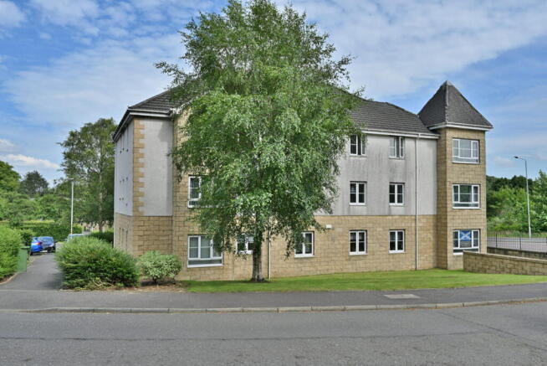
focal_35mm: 30
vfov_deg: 43.7
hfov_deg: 61.9
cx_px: 274
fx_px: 456
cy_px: 183
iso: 125
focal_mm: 30
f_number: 11
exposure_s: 1/125
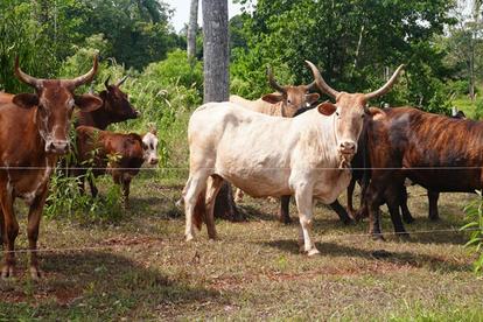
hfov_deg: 27.0
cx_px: 242
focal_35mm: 75
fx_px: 1006
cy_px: 161
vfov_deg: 18.2
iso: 100
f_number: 9
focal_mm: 50
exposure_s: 1/125
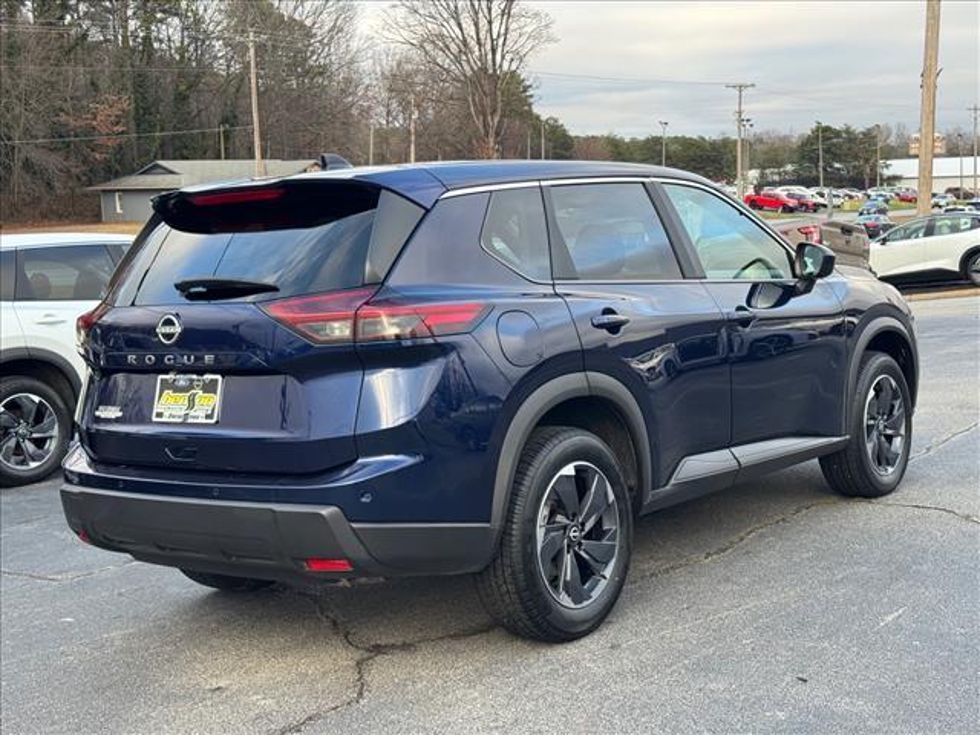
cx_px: 490
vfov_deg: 30.3
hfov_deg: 39.7
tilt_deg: -9.6
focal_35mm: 48
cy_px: 368
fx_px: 1359
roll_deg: +1.9
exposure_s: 1/336
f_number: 1.78
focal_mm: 6.76
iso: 64
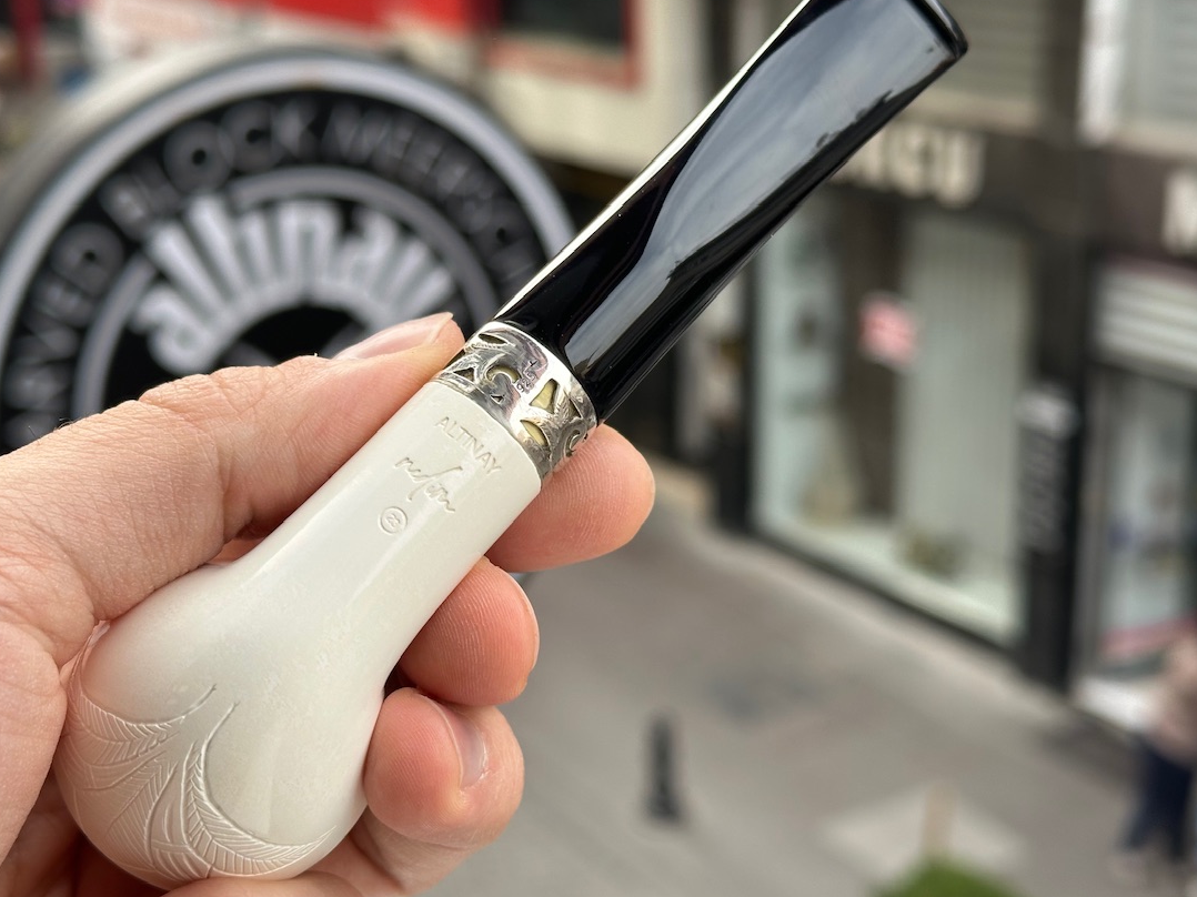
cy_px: 427
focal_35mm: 57
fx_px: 1971
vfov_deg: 25.6
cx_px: 510
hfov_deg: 33.7
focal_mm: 6.86
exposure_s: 1/527
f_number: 1.78
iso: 64
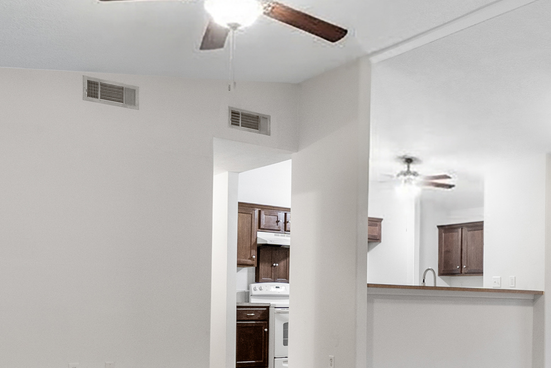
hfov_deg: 44.5
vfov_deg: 30.7
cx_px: 383
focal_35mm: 43
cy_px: 272
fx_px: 658
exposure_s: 1.3
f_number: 9
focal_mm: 11.6
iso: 250
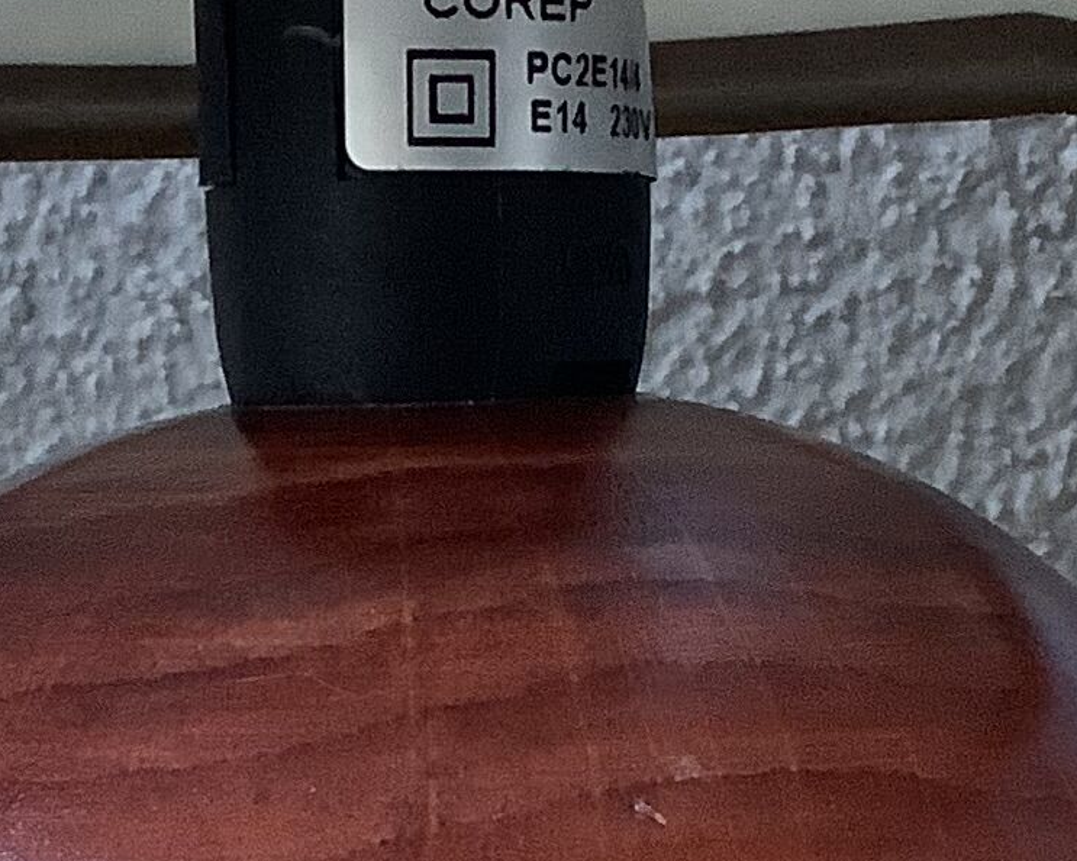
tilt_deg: -11.6
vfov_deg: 11.1
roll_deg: +1.5
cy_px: 1323
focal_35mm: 133
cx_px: 432
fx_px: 4238
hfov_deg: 14.5
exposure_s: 1/60
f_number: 2.4
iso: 250
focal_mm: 3.3
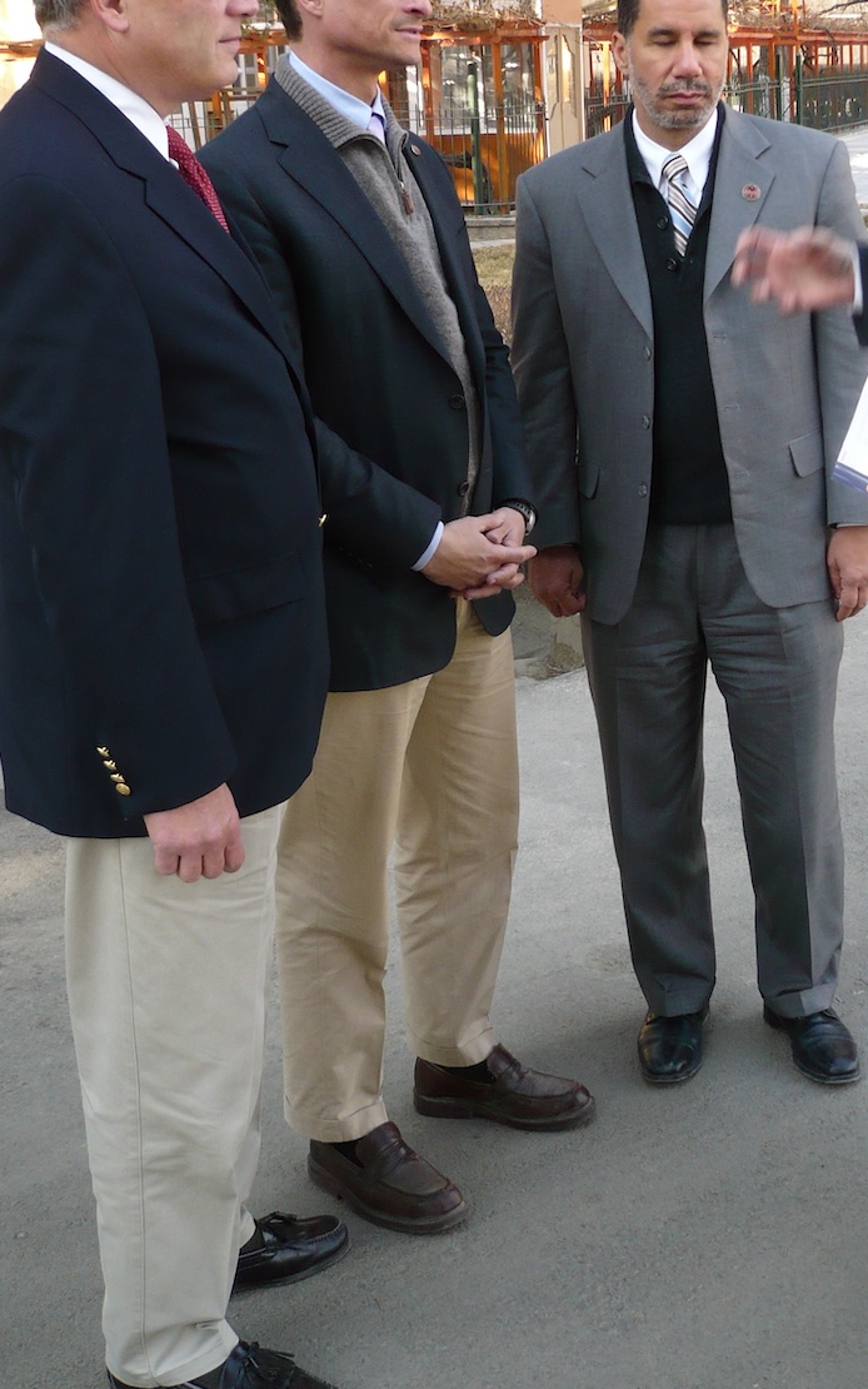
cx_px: 620
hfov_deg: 23.4
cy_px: 508
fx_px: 2081
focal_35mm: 55
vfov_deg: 36.6
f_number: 3
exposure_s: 1/125
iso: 100
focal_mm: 6.6
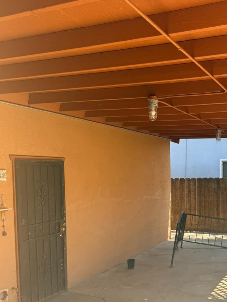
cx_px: 168
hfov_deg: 37.8
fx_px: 323
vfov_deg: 49.5
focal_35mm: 37
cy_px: 195
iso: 100
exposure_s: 1/898
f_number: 1.78
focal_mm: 6.76
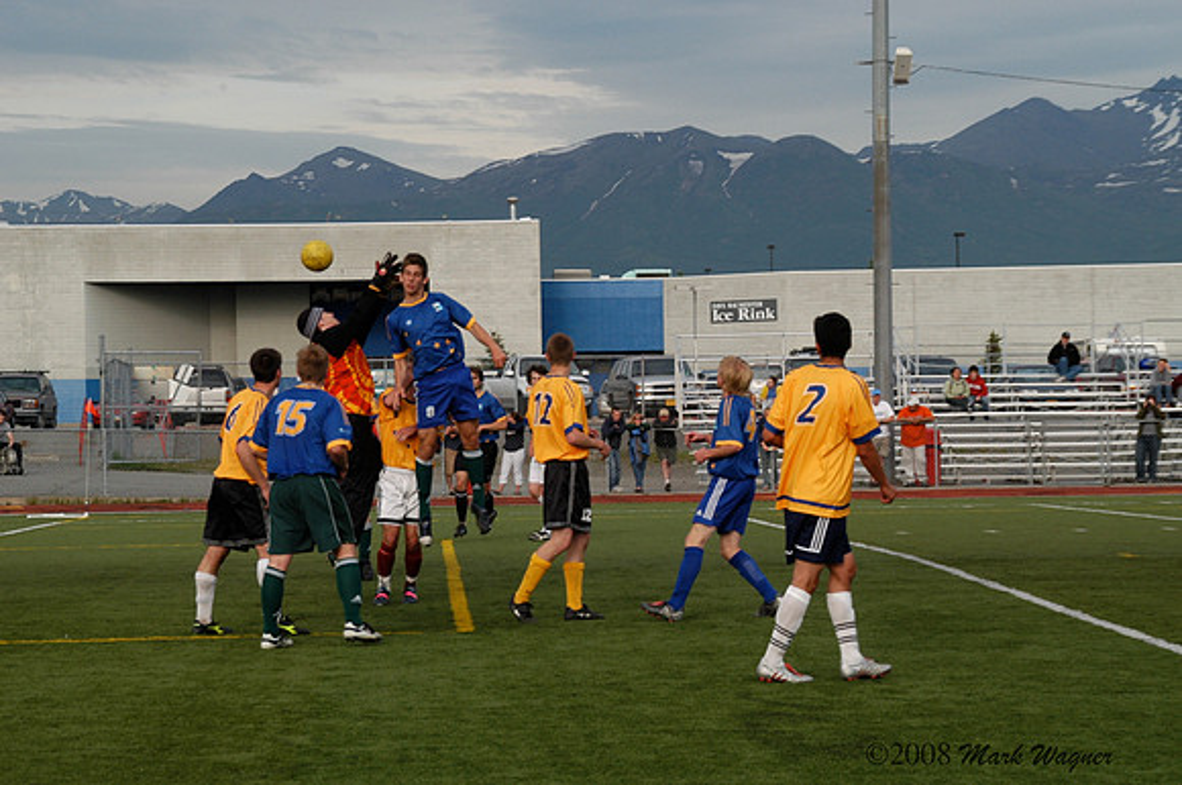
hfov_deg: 17.1
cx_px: 591
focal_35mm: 120
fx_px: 3934
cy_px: 392
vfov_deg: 11.4
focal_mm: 80
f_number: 10
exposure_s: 1/350
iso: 400
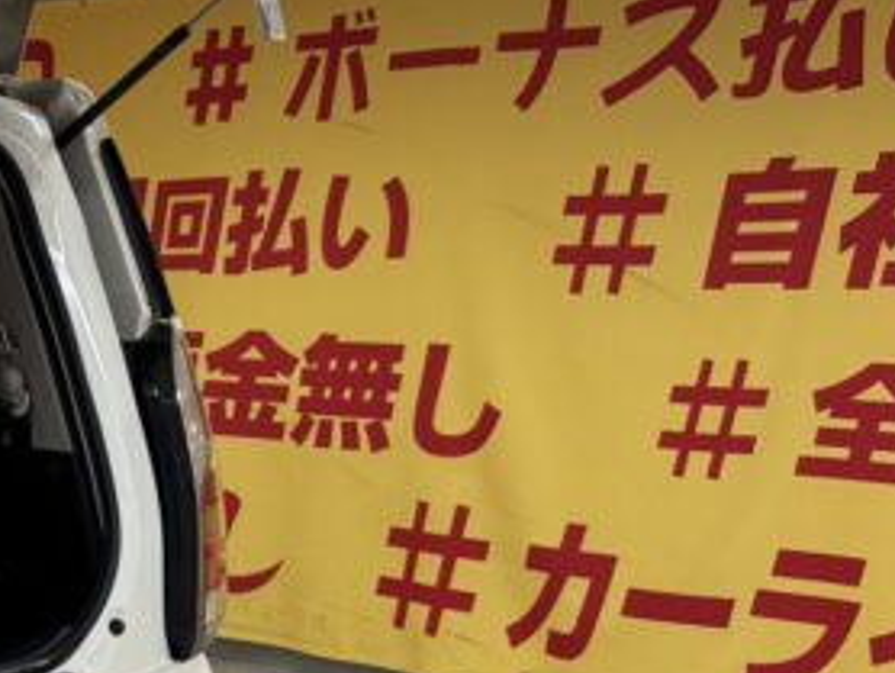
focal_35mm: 69
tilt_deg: -9.2
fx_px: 1786
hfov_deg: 25.4
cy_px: 522
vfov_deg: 21.1
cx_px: -161
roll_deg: +1.5
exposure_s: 1/100
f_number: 1.78
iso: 125
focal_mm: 6.76
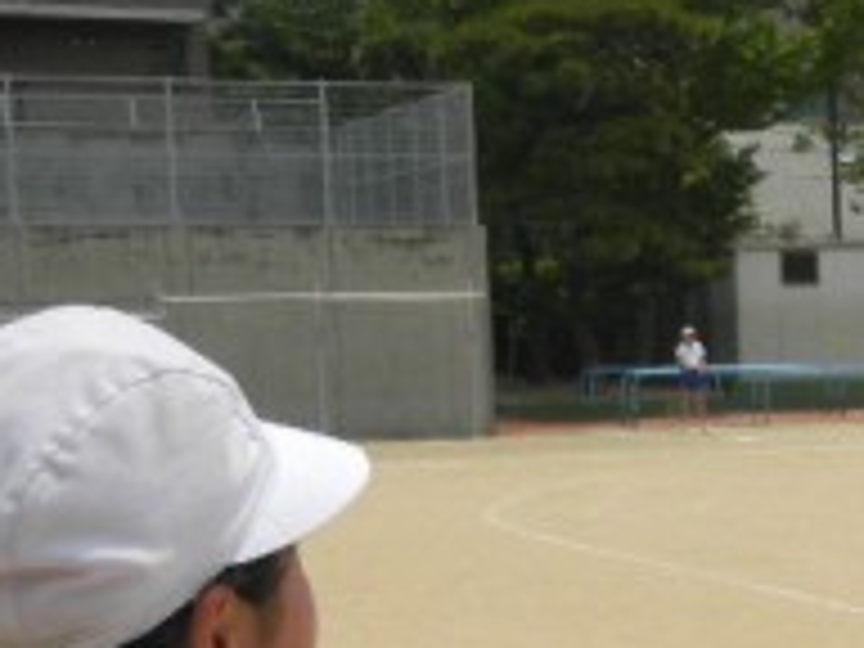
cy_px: 608
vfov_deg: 11.9
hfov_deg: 14.6
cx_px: 1420
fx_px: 3070
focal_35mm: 123
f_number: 8
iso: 80
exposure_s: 1/309
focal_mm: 6
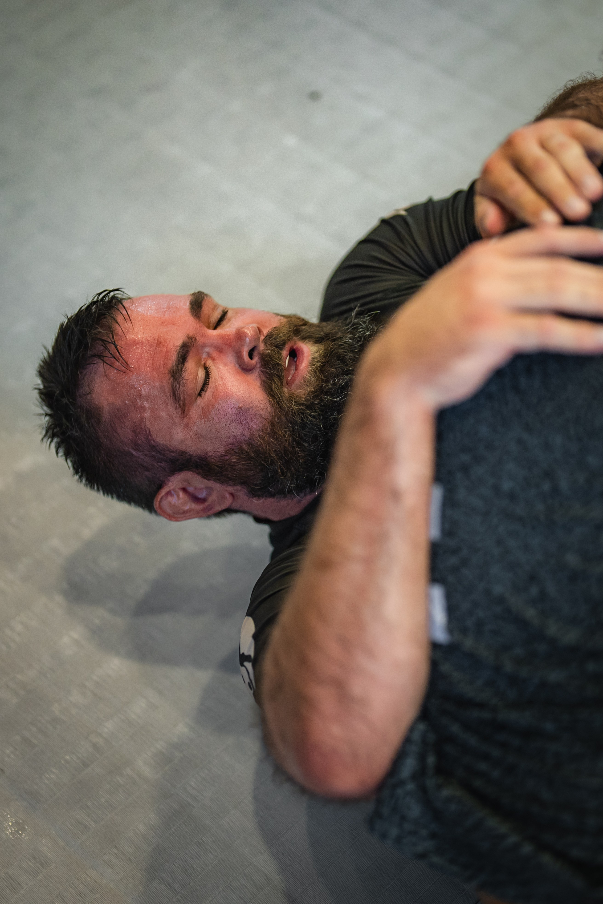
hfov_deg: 17.9
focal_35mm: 76
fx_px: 1916
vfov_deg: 26.6
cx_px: 302
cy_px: 444
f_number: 1.2
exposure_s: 1/500
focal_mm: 50
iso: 800
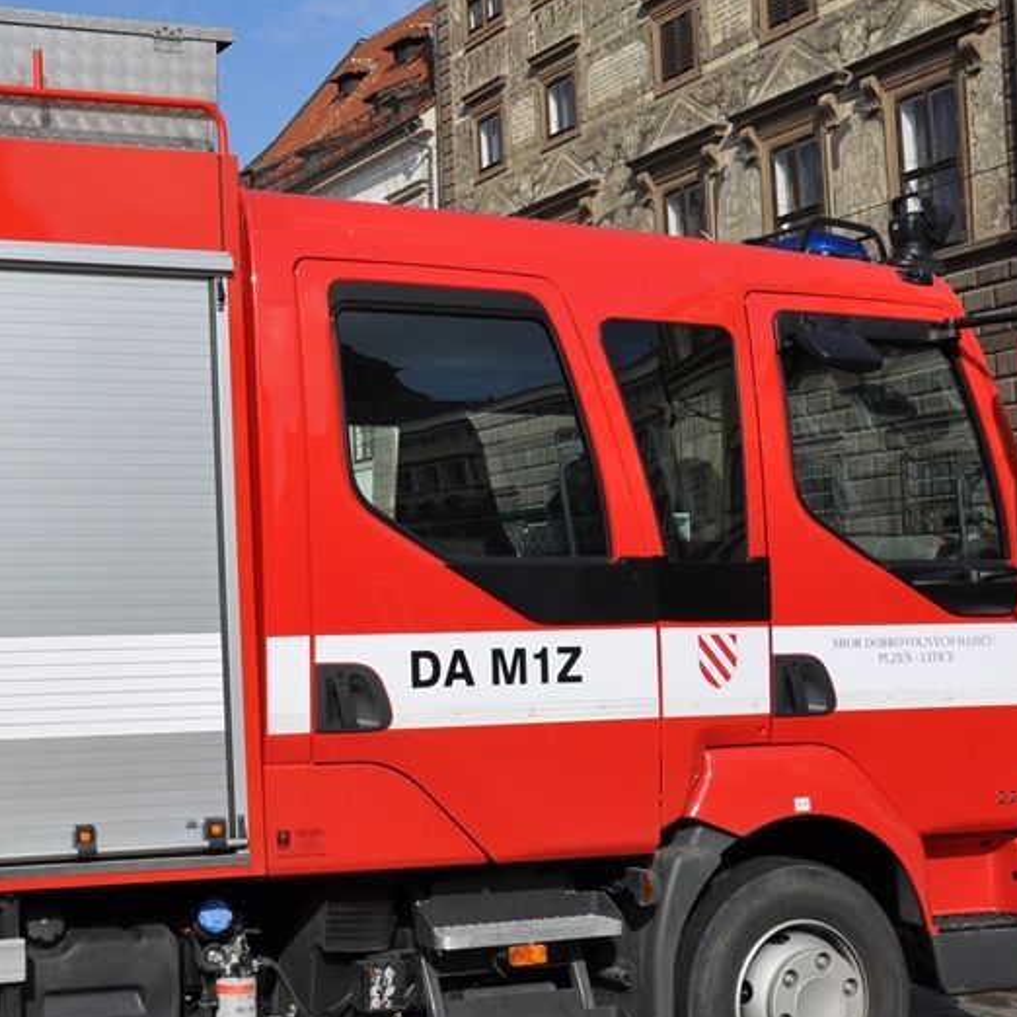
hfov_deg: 28.0
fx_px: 1994
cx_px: 201
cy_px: 487
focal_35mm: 60
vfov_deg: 28.6
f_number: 10
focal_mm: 24
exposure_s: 1/400
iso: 200
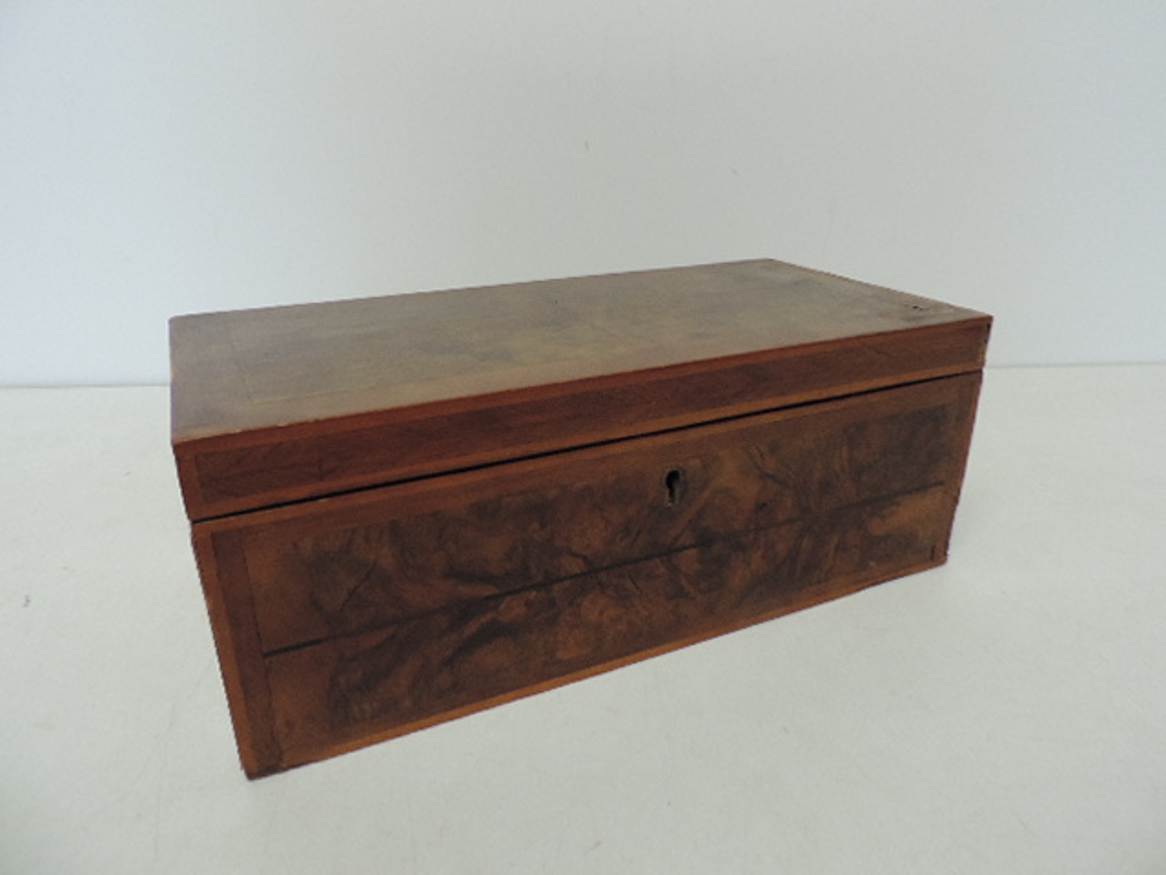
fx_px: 808
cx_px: 583
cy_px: 438
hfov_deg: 71.6
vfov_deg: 56.8
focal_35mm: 24
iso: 400
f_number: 3
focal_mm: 4.3
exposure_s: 1/25
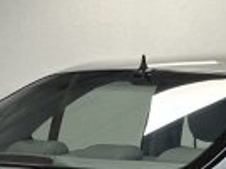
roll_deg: -0.8
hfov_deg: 8.6
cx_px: 216
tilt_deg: -8.7
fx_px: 1487
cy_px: 266
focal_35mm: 228
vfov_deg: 6.4
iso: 125
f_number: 1.78
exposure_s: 1/78
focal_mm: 6.86
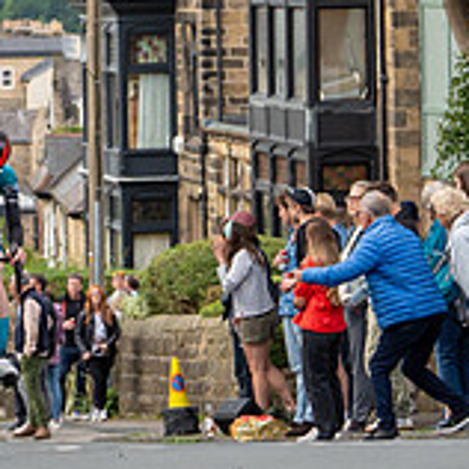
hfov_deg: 6.3
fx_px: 4231
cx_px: -201
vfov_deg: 6.3
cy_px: -142
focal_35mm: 276
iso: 500
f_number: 4
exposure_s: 1/500
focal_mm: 70
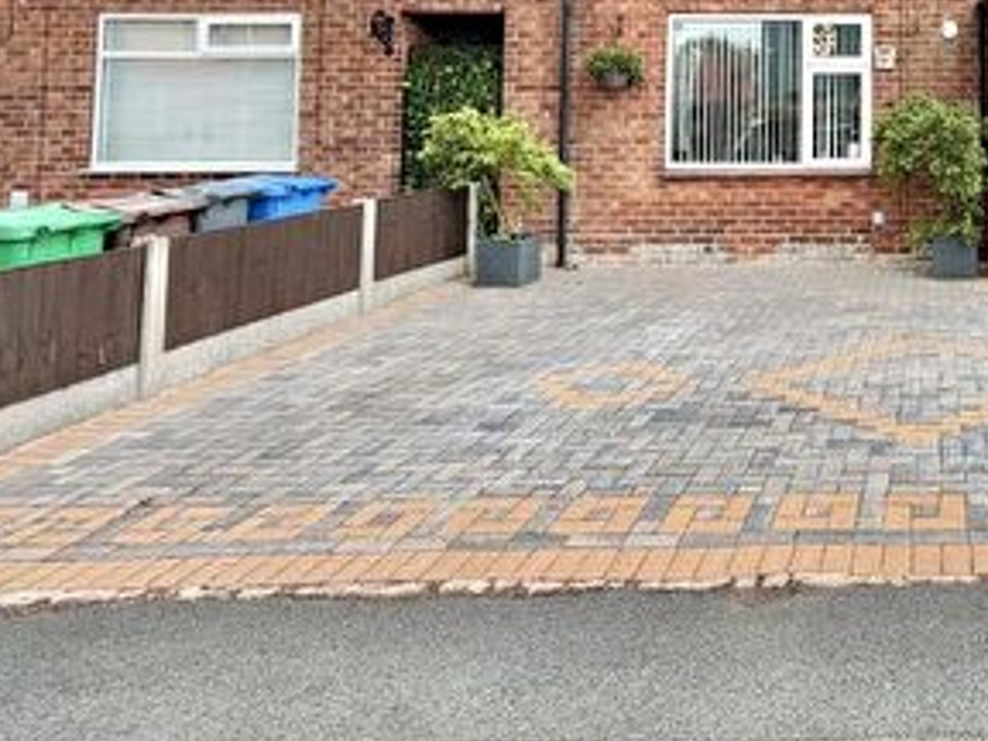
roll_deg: -1.9
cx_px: 937
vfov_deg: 38.4
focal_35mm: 34
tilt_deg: +4.0
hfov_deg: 47.0
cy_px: 50
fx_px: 970
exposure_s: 1/439
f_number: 2.2
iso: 64
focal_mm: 2.22
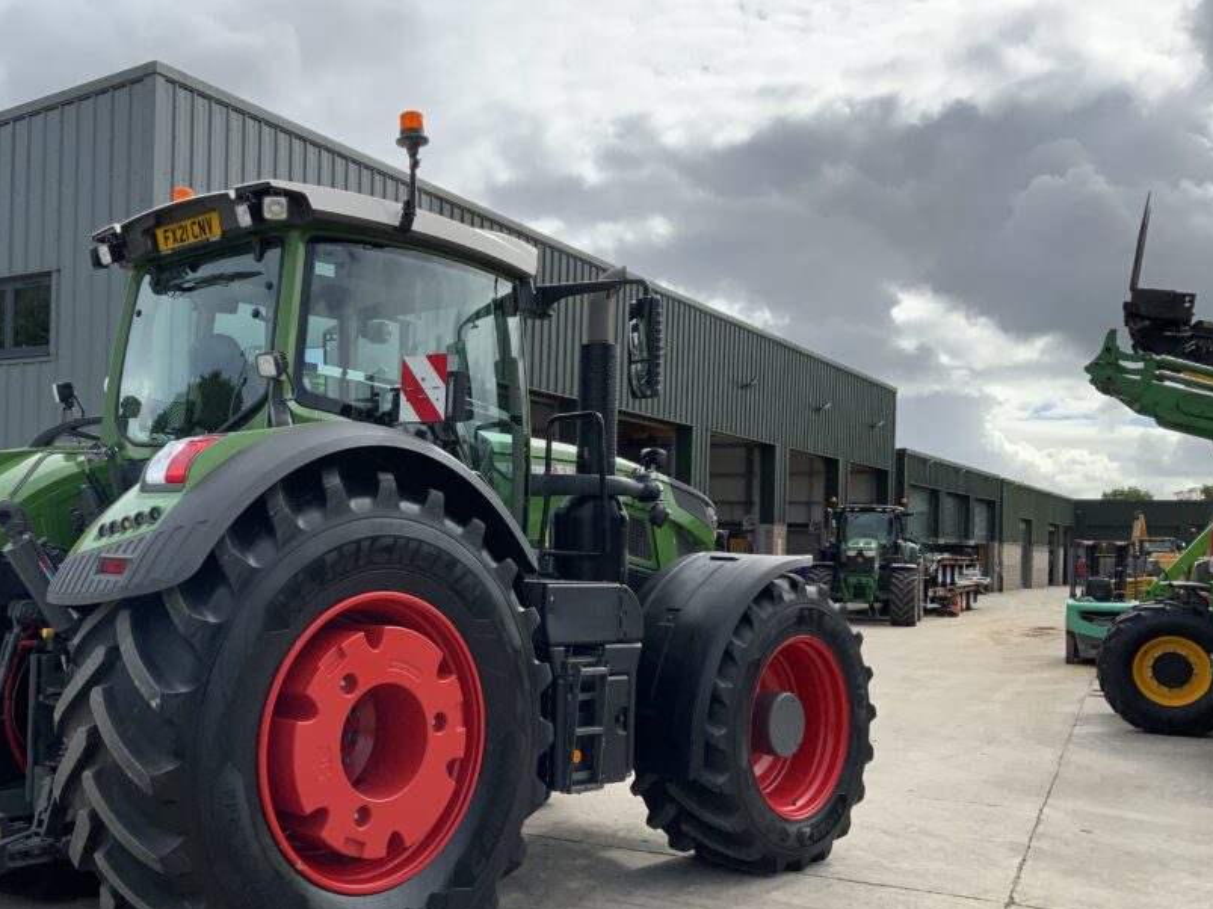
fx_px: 1296
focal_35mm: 37
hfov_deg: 49.6
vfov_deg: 38.5
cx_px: 446
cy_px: 532
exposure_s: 1/1984
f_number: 1.8
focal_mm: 3
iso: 20
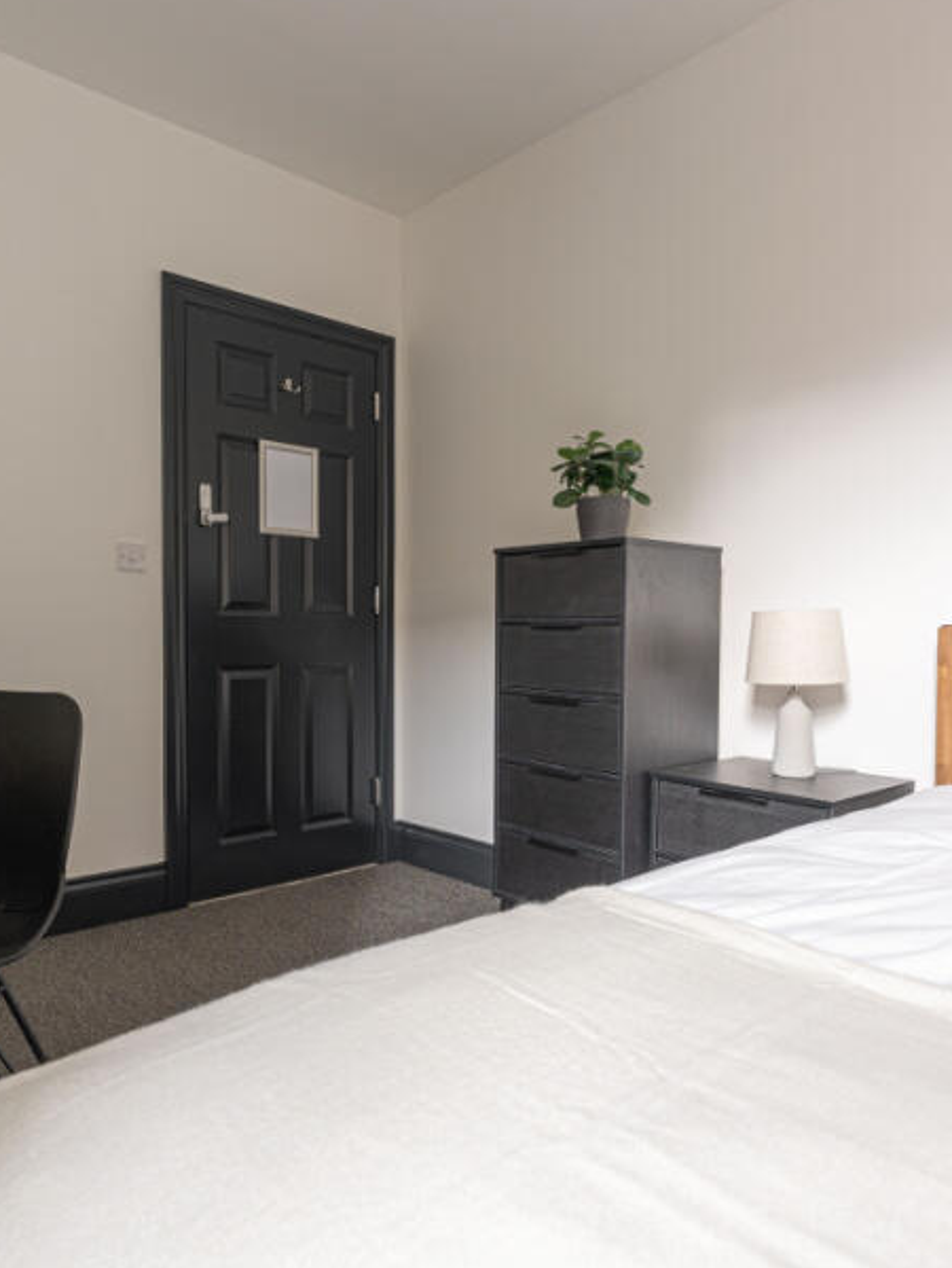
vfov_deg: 73.9
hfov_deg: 58.9
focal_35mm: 23
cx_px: 497
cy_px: 657
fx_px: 842
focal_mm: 14
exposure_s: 1/6
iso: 100
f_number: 6.3
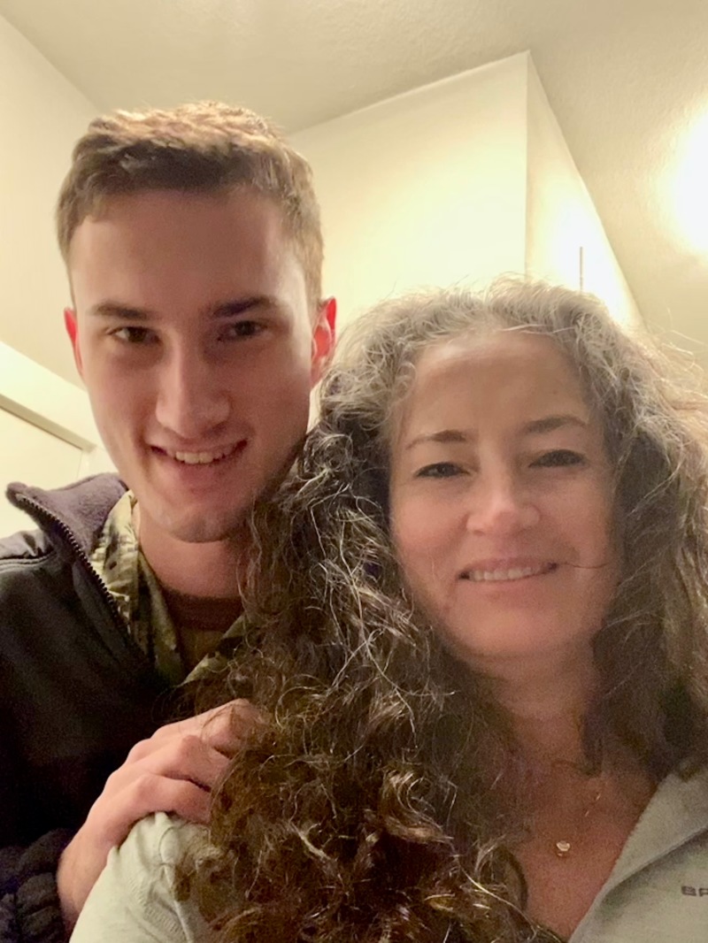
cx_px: 354
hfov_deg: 46.8
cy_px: 472
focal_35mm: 30
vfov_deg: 60.0
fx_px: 818
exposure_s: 1/15
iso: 1000
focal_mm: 2.71
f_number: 2.2
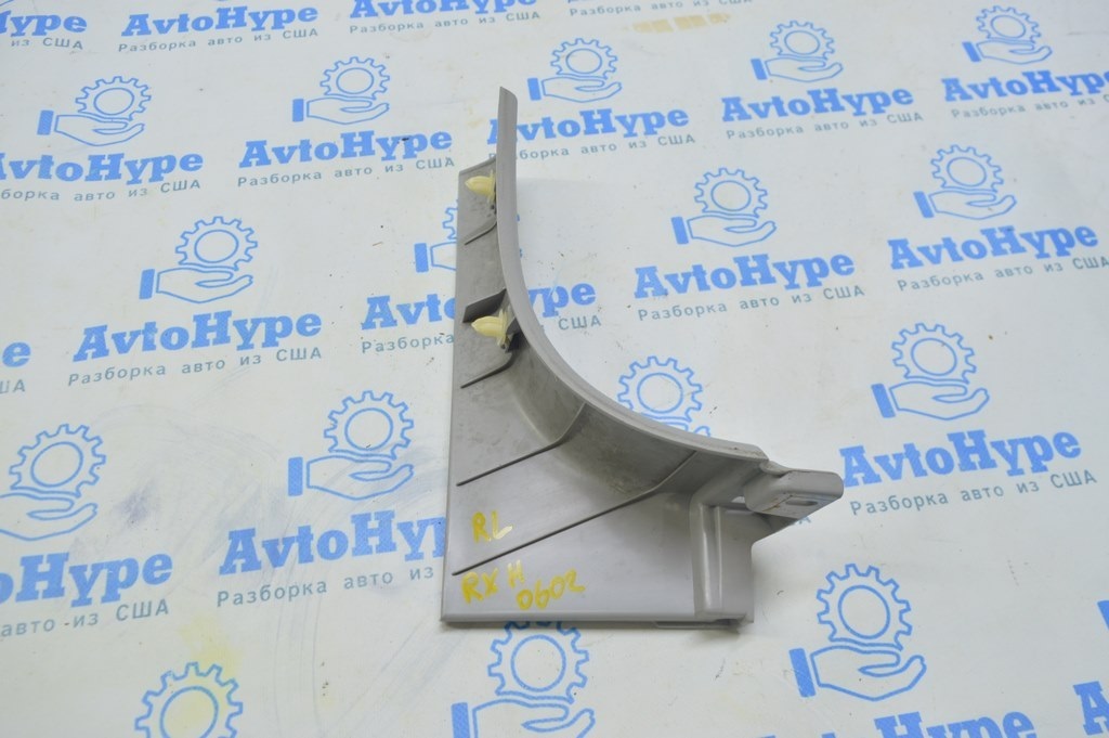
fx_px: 831
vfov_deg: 47.9
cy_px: 369
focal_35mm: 27
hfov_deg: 67.4
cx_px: 554
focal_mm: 18
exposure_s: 1/20
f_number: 5.6
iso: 400
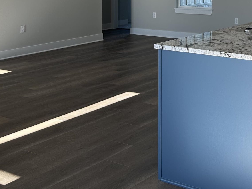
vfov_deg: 21.0
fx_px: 473
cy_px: -40
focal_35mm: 65
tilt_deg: +1.2
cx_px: 184
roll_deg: +0.2
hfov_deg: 29.4
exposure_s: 1/245
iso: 80
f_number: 1.78
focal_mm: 6.86
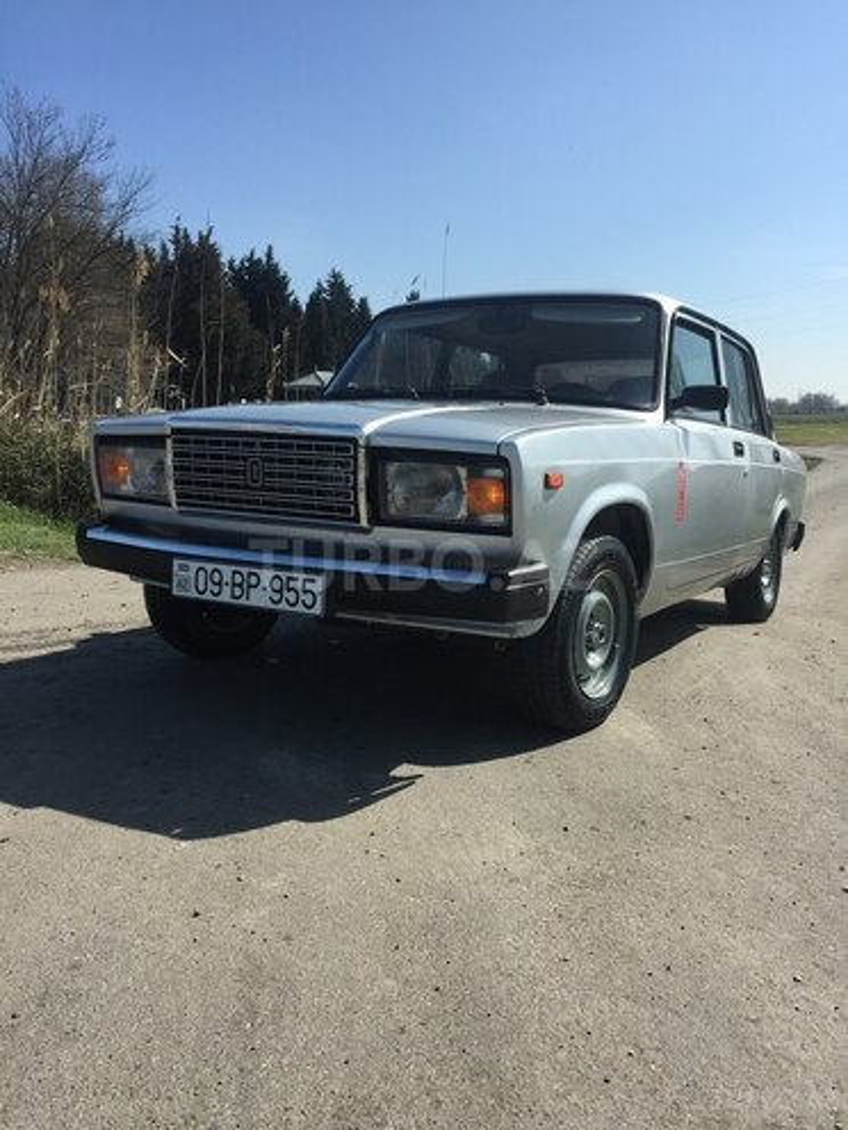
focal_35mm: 29
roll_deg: -1.0
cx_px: 424
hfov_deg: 48.2
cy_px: 565
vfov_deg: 61.7
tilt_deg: -8.7
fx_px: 947
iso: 32
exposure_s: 1/2475
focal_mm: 4.15
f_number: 2.2
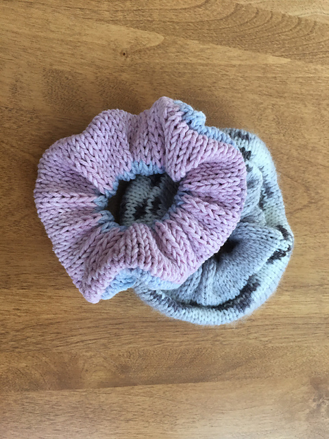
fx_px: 367
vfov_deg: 61.7
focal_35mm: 29
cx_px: 164
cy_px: 220
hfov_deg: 48.2
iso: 40
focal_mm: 4.15
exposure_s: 1/15
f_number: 2.2
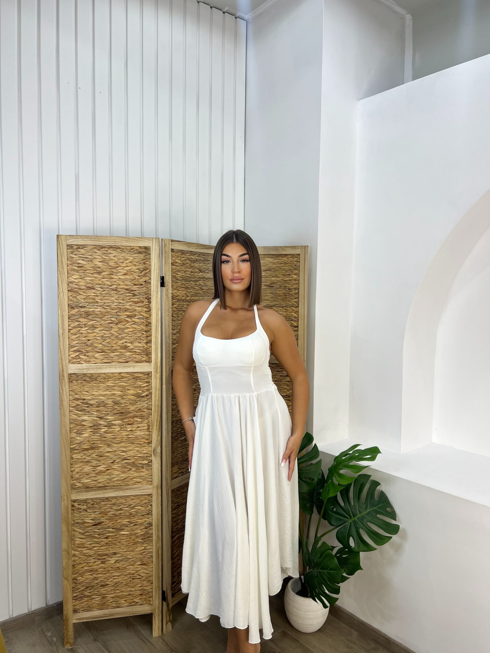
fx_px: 491
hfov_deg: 53.1
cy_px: 326
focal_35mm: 26
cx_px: 245
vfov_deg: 67.3
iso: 32
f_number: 1.5
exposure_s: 1/118
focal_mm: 5.7
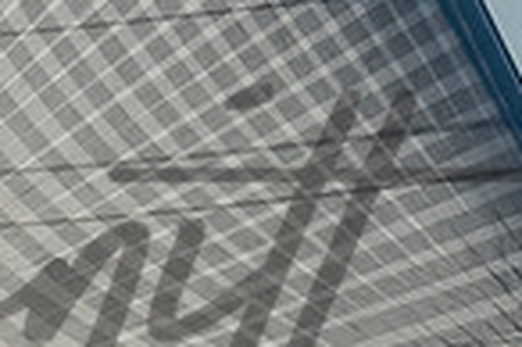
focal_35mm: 1646
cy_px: 309
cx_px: -779
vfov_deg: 0.8
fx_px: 23840
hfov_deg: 1.3
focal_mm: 200
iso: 160
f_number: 6.3
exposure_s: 1/640
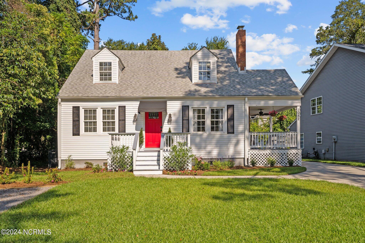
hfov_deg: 65.5
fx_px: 284
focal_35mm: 28
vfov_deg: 46.4
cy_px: 122
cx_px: 182
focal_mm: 28
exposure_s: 1/640
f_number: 6.3
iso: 100
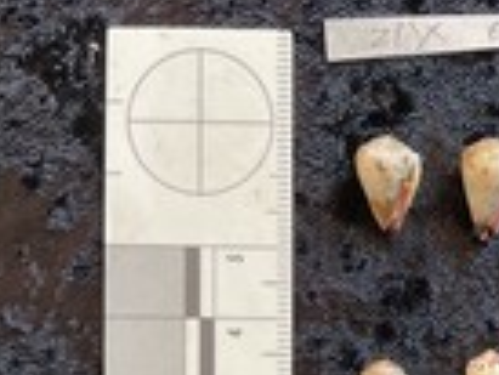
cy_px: 399
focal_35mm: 74
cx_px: 565
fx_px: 1068
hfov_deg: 24.4
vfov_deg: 19.2
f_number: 1.8
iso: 50
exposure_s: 1/50
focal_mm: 3
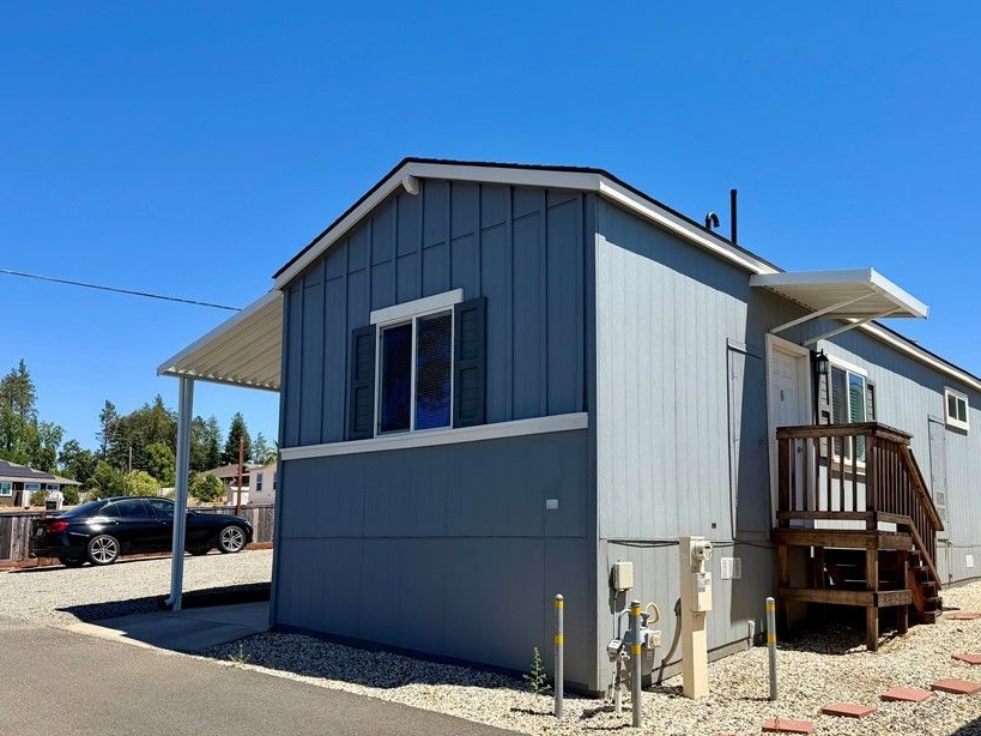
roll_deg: -0.3
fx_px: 850
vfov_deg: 46.7
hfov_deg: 59.9
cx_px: 531
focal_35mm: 30
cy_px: 420
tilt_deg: +7.3
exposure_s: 1/4167
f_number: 1.78
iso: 80
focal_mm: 6.76
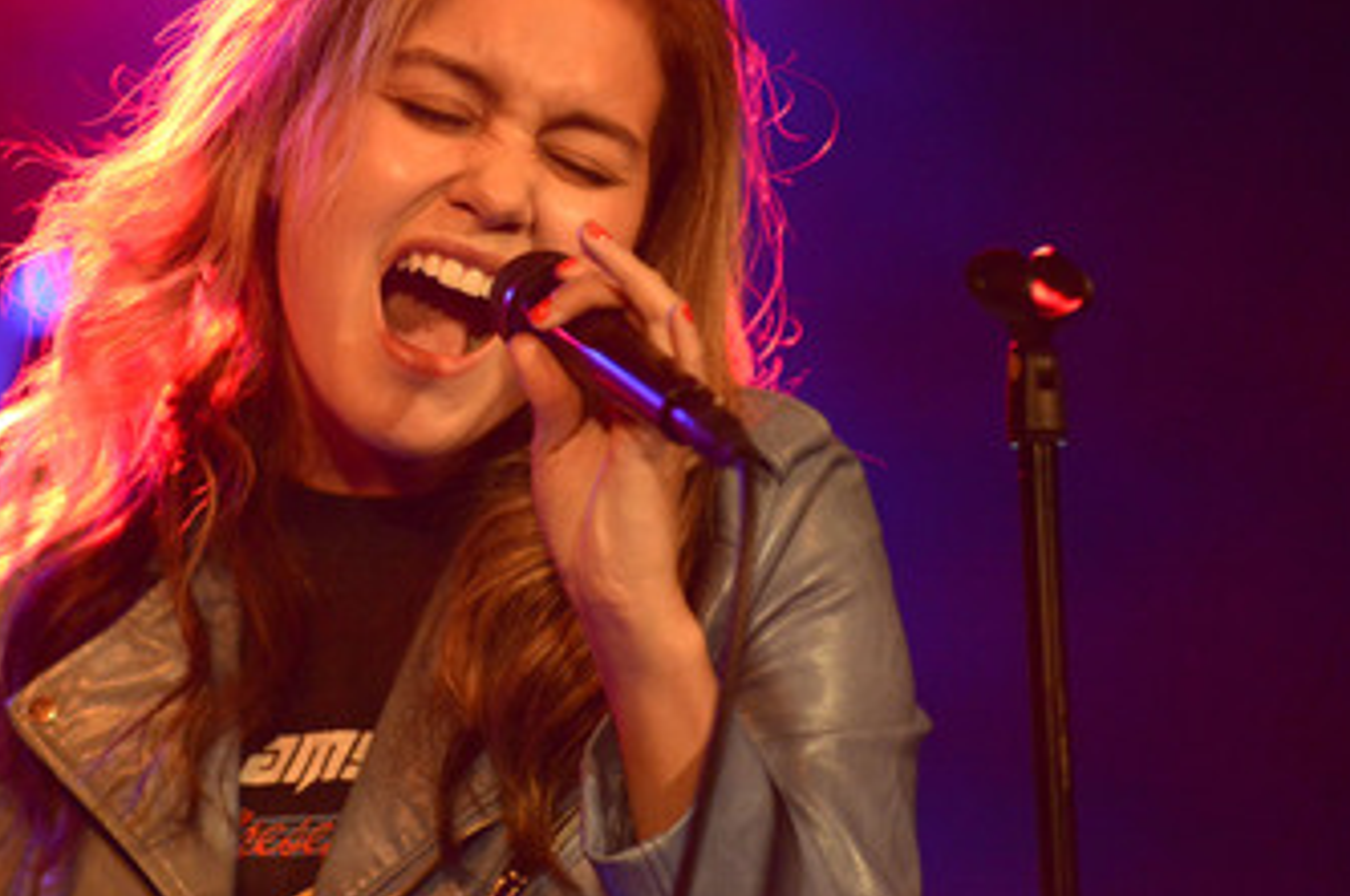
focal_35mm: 271
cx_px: 505
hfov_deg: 7.6
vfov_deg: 5.1
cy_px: 377
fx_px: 10148
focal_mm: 200
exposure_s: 1/250
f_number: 2.8
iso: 8063
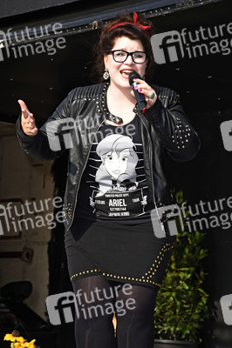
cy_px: 174
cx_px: 116
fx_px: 1089
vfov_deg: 18.2
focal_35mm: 112
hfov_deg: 12.2
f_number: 6.3
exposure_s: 1/160
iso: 100
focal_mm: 75
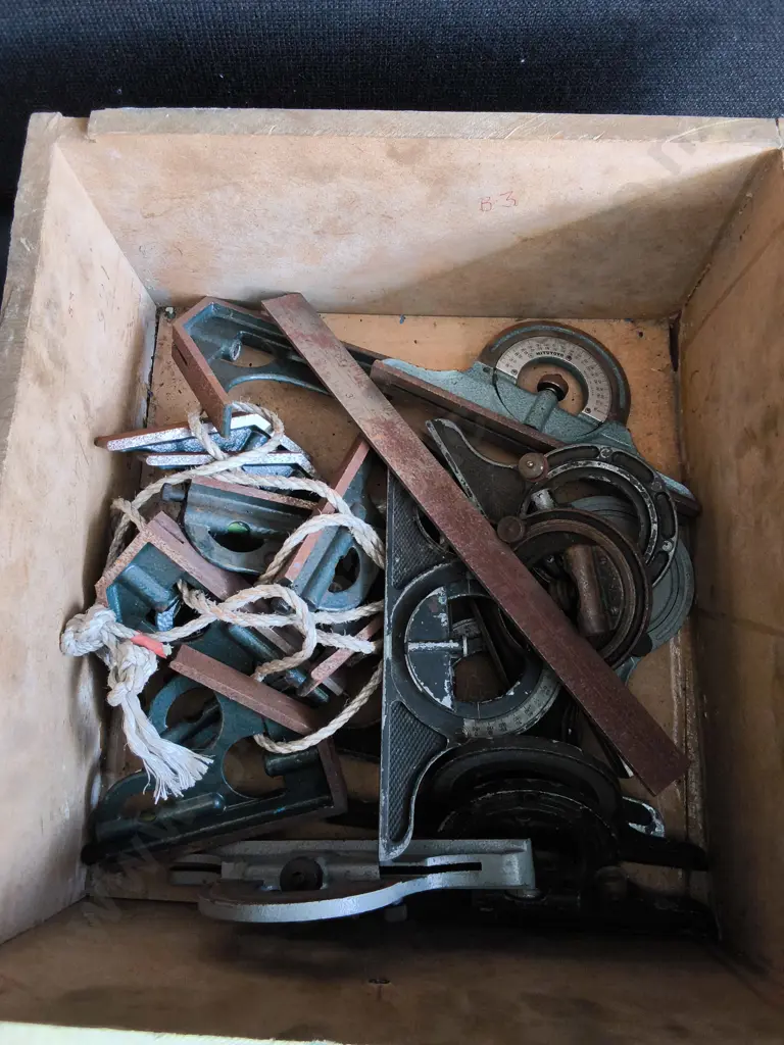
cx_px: 392
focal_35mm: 27
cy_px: 522
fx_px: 815
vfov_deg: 65.3
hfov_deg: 51.4
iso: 160
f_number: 2
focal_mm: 2.87
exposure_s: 1/100
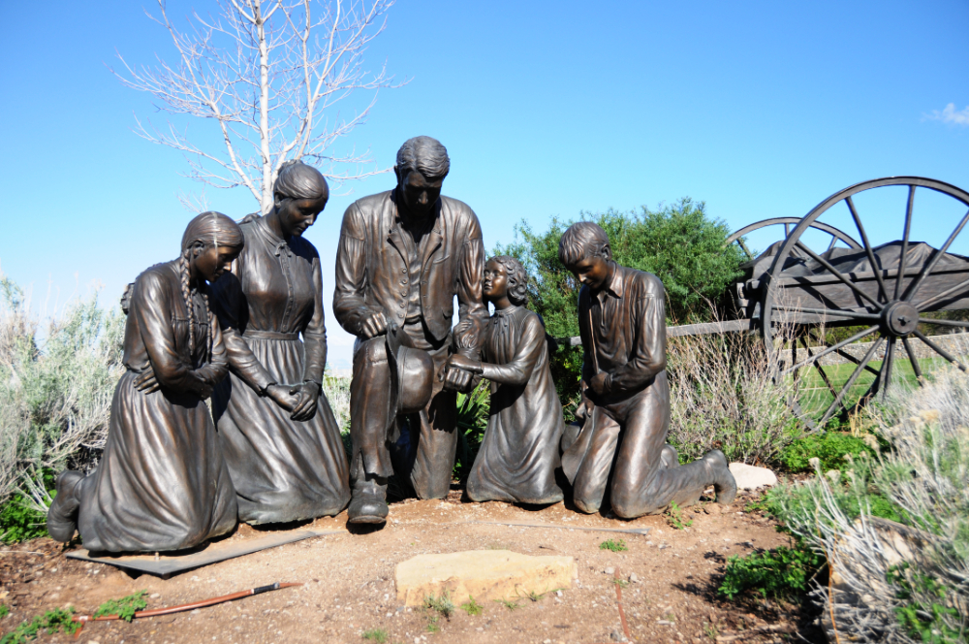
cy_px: 322
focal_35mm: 33
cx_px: 484
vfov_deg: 39.9
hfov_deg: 57.3
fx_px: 887
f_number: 3.8
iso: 320
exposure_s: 1/2000
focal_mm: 22
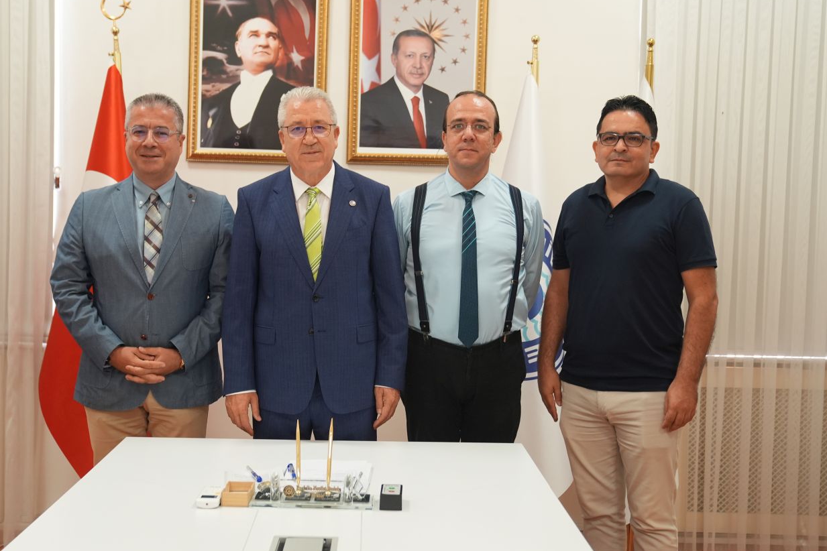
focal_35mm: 45
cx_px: 380
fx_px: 1034
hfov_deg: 43.6
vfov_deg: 29.9
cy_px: 273
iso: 1600
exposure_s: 1/125
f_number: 3.2
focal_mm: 37
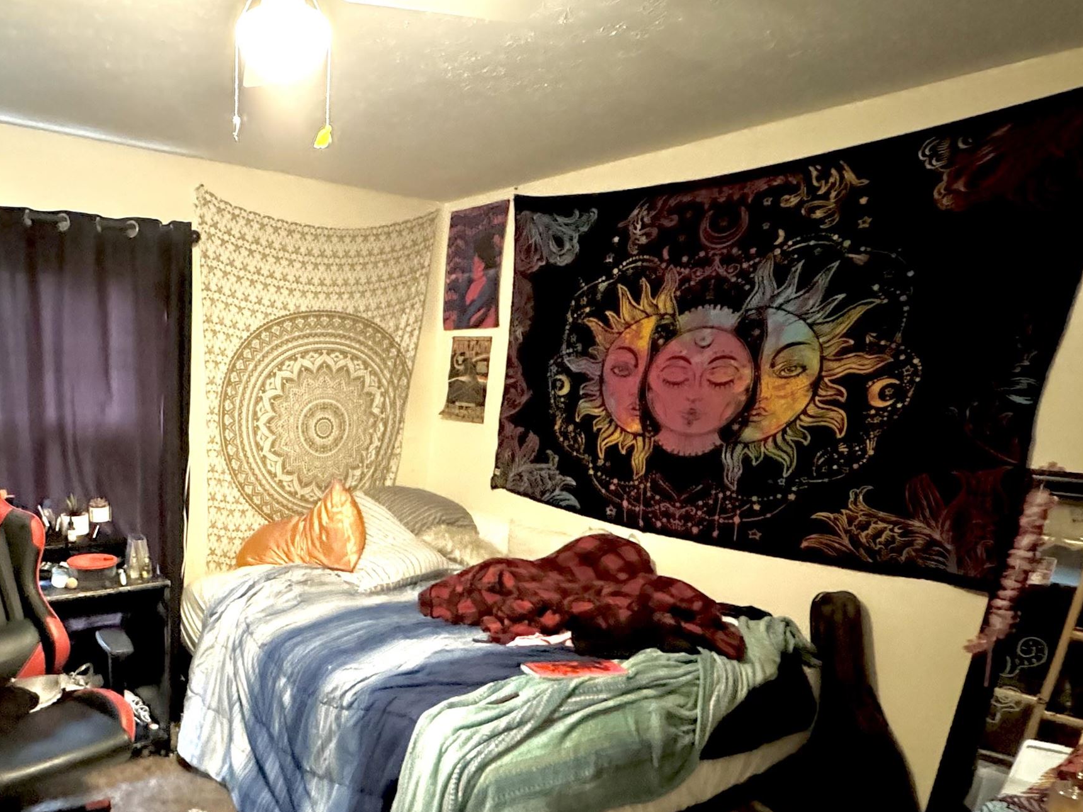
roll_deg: -1.6
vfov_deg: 53.6
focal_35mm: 25
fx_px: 782
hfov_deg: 65.7
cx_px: 288
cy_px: 553
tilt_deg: -12.7
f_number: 2.2
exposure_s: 1/30
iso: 1600
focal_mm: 2.22
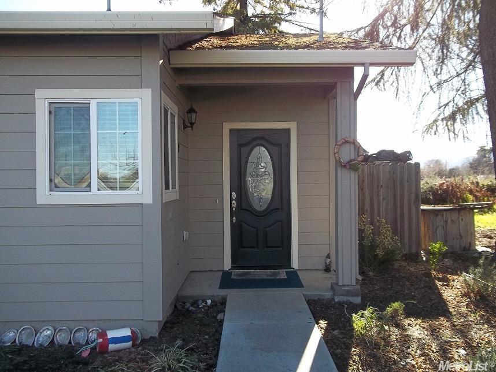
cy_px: 186
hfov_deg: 56.8
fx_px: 459
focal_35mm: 32
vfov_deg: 44.2
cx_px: 248
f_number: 2.9
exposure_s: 1/320
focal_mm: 5.7
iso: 80
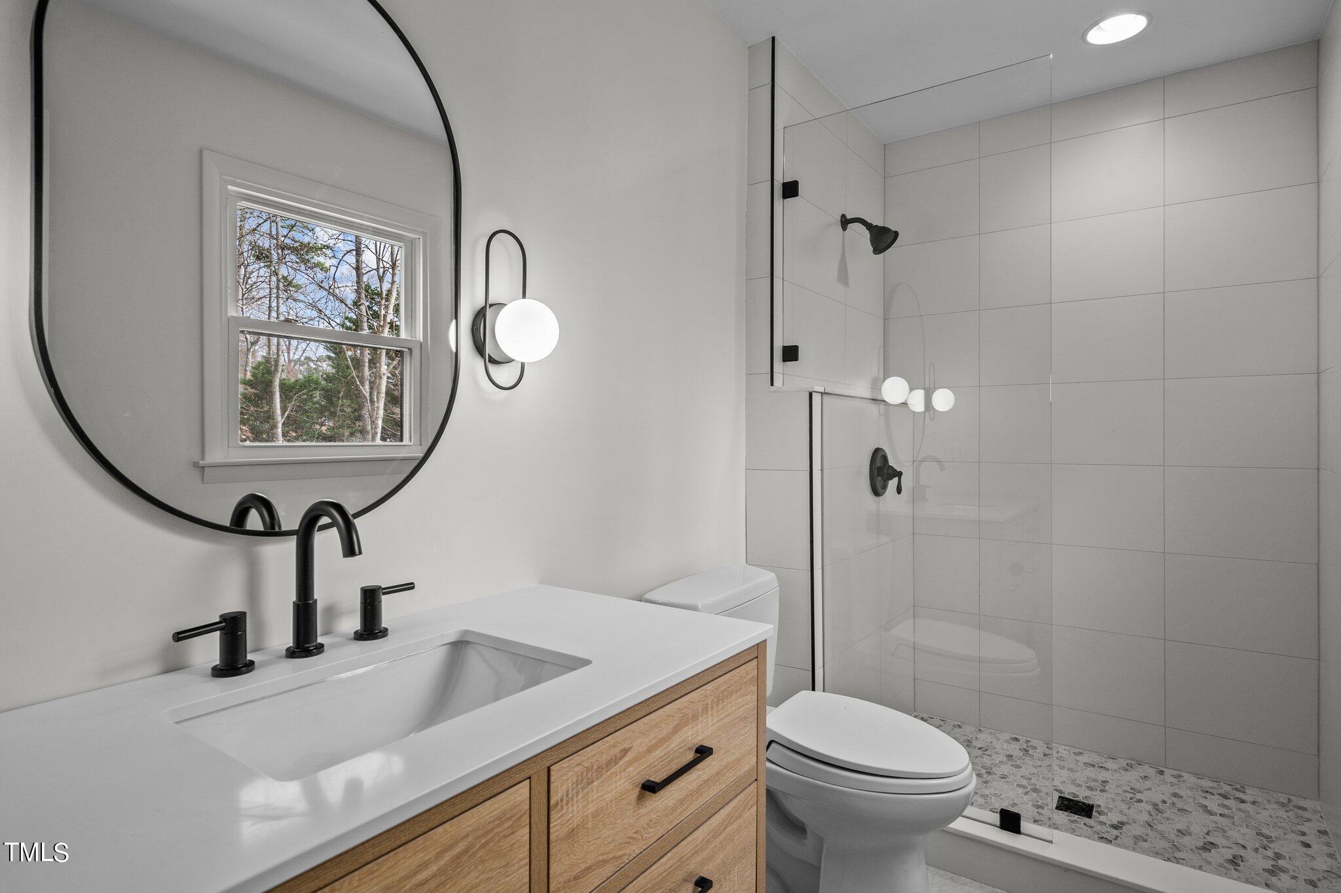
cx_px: 670
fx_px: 708
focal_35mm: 19
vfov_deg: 64.5
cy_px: 446
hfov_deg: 86.9
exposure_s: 1/8
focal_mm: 19
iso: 400
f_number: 8
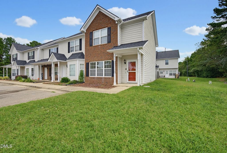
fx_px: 95
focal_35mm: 15
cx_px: 114
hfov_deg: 100.3
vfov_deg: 77.6
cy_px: 76
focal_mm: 15
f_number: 7.1
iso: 125
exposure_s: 1/30
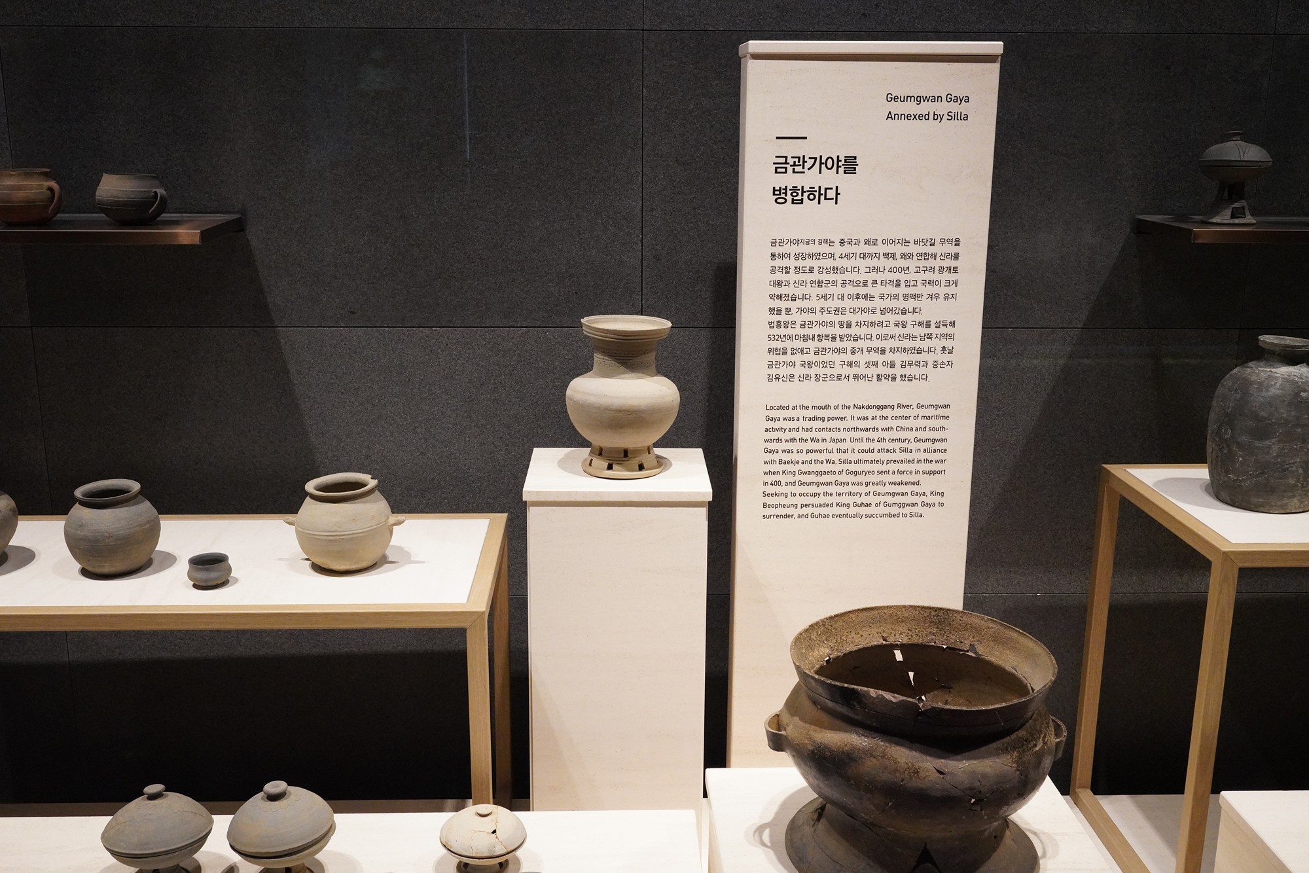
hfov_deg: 51.9
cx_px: 654
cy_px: 436
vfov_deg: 36.0
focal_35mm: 37
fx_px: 1345
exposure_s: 1/100
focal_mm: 37
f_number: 9
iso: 8000
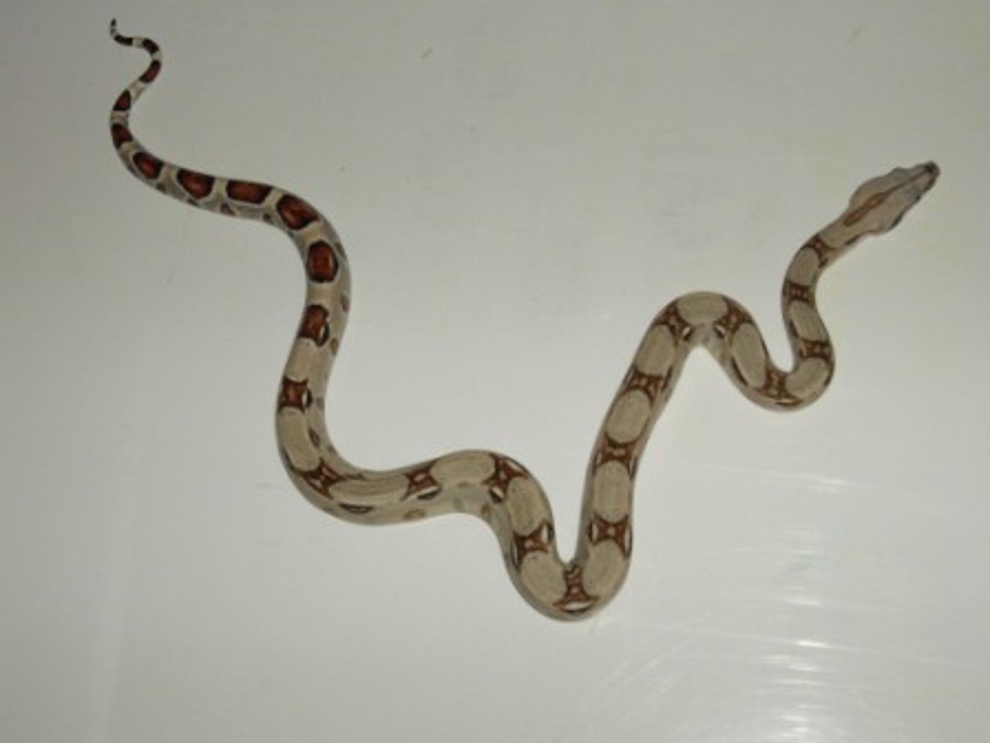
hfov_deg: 29.8
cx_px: 495
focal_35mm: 65
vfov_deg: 22.6
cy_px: 372
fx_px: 1859
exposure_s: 1/80
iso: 400
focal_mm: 13.7
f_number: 3.8
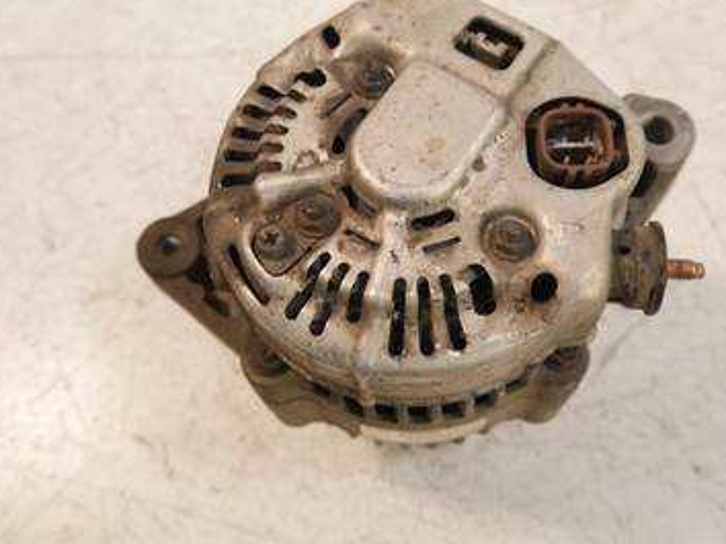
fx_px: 796
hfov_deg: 49.0
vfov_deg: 37.6
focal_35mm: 38
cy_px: 224
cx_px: 379
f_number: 3.5
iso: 500
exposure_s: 1/60
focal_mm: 14
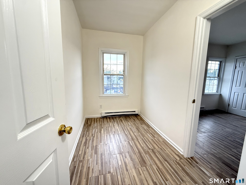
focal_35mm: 14
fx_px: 99
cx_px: 123
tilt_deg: -7.4
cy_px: 92
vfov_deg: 85.7
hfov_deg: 102.1
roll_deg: -1.2
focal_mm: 2.22
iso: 400
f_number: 2.2
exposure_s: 1/120
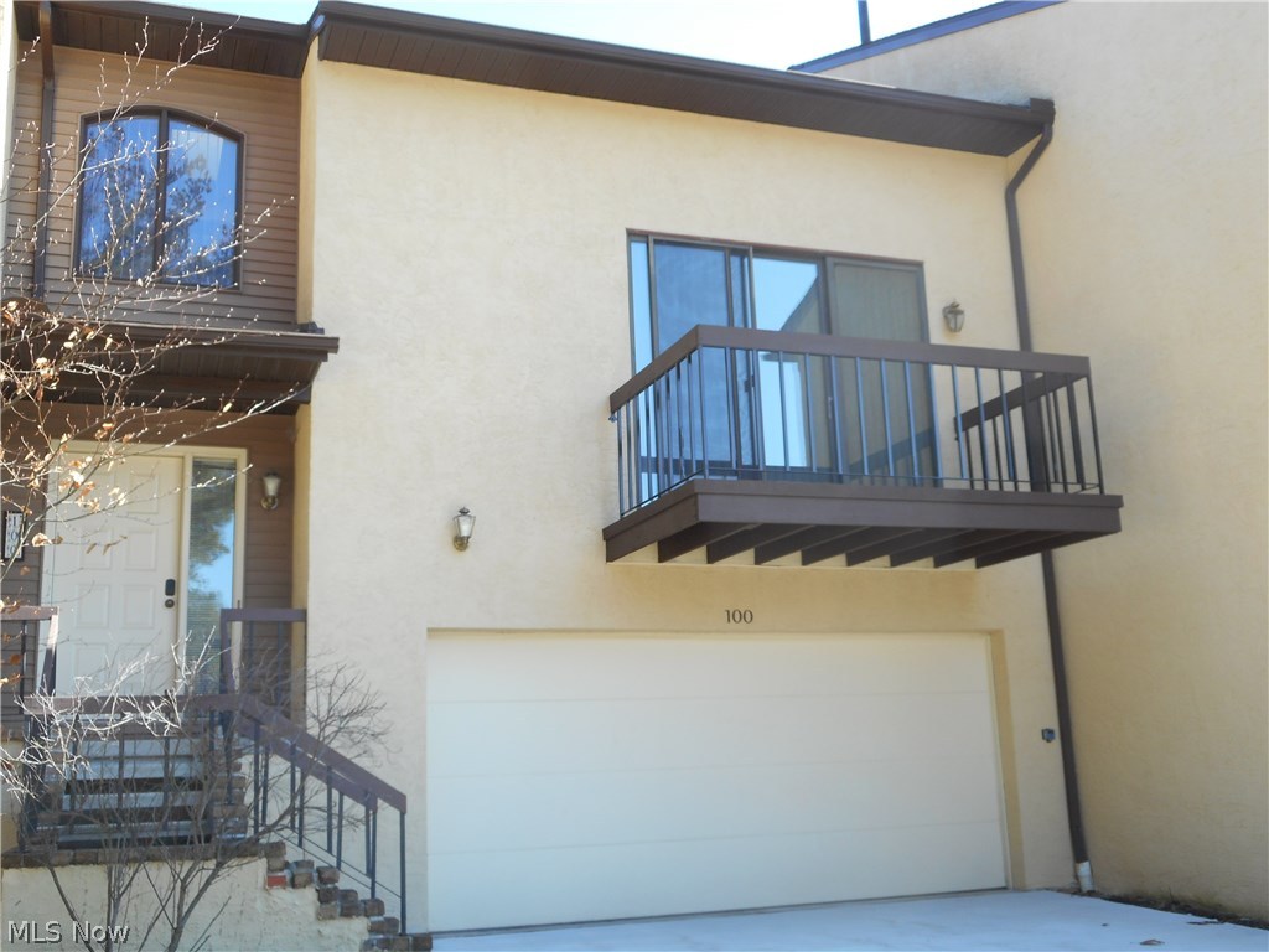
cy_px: 476
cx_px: 634
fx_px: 1430
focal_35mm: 39
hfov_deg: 47.9
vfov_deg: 36.8
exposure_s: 1/80
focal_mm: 6.9
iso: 80
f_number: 4.5
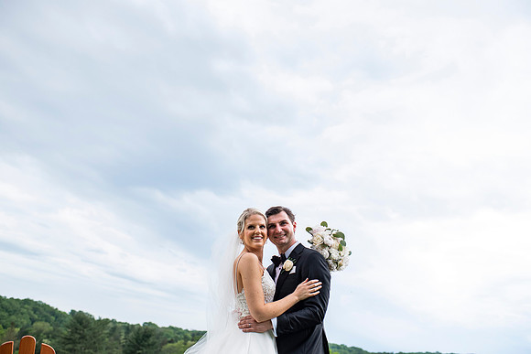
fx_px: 516
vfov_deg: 37.9
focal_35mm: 35
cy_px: 177
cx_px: 266
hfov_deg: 54.4
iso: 800
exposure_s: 1/2000
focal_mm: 35
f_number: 2.5
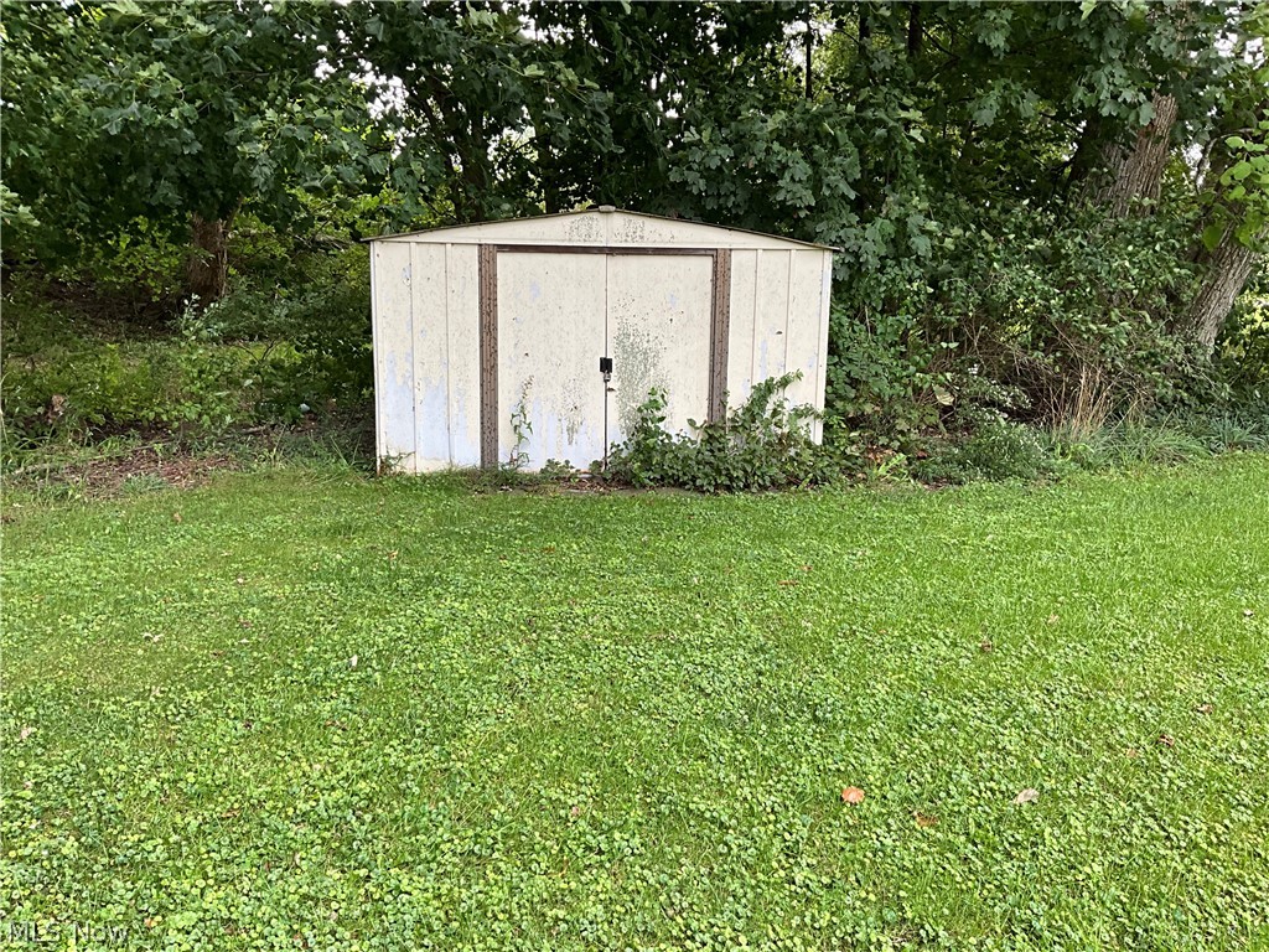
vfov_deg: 48.2
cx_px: 634
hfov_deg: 61.7
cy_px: 476
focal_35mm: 29
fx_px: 1063
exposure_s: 1/122
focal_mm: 3
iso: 25
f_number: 1.8
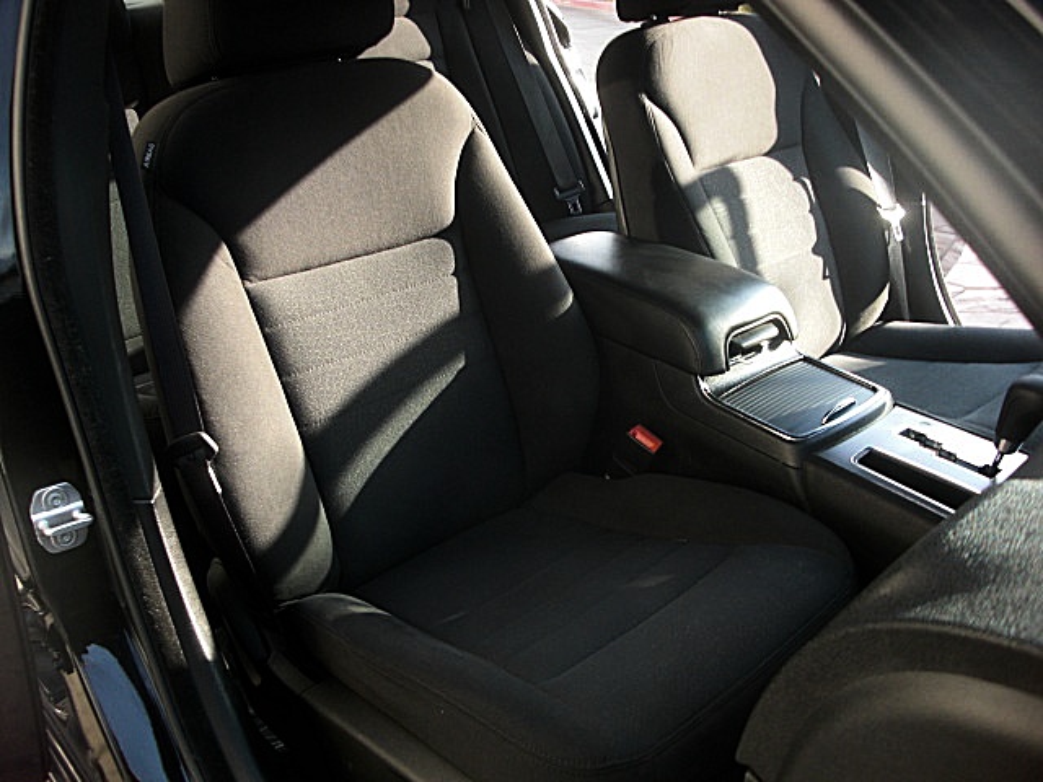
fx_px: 1085
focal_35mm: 36
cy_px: 391
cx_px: 522
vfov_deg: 39.7
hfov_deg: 51.4
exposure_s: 1/100
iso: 100
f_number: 2.8
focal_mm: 6.3
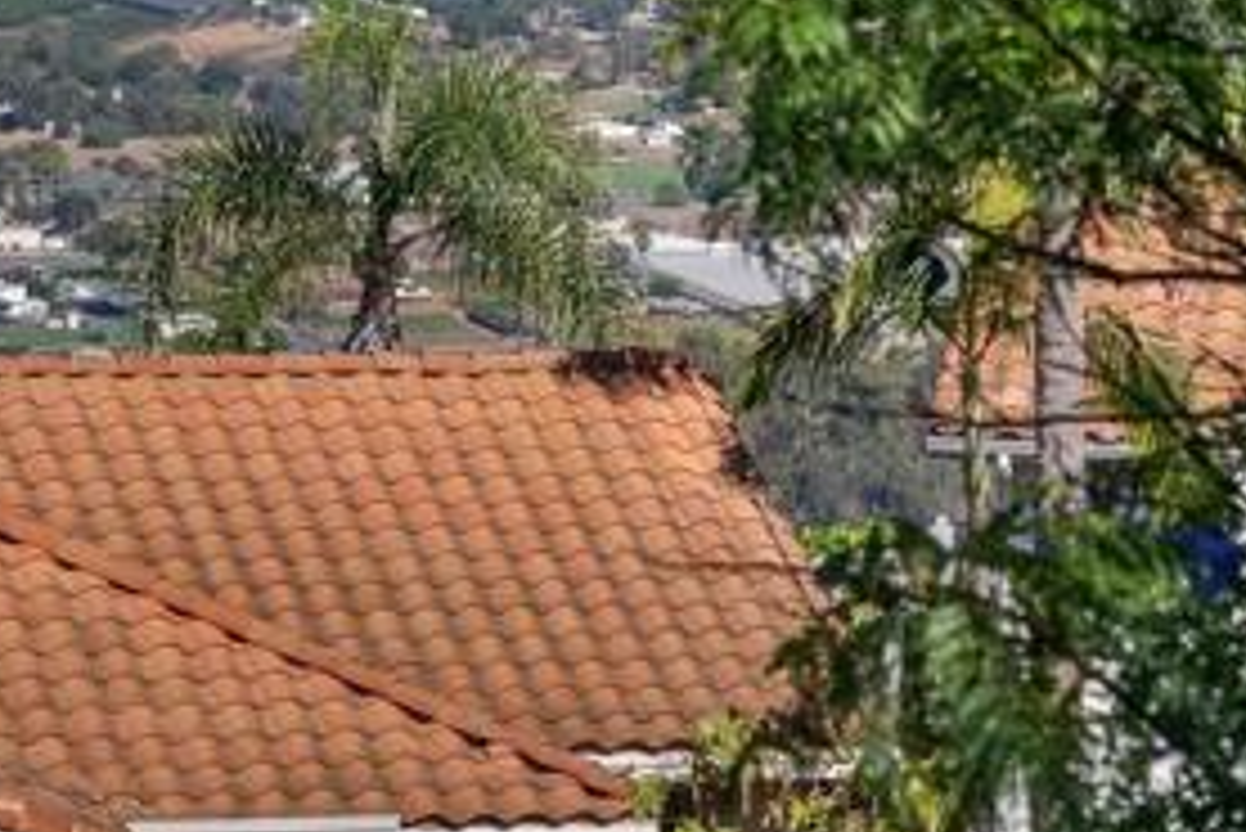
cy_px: -436
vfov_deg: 5.3
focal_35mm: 259
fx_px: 8969
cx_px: 72
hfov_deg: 7.9
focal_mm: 70
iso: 500
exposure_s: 1/1000
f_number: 10
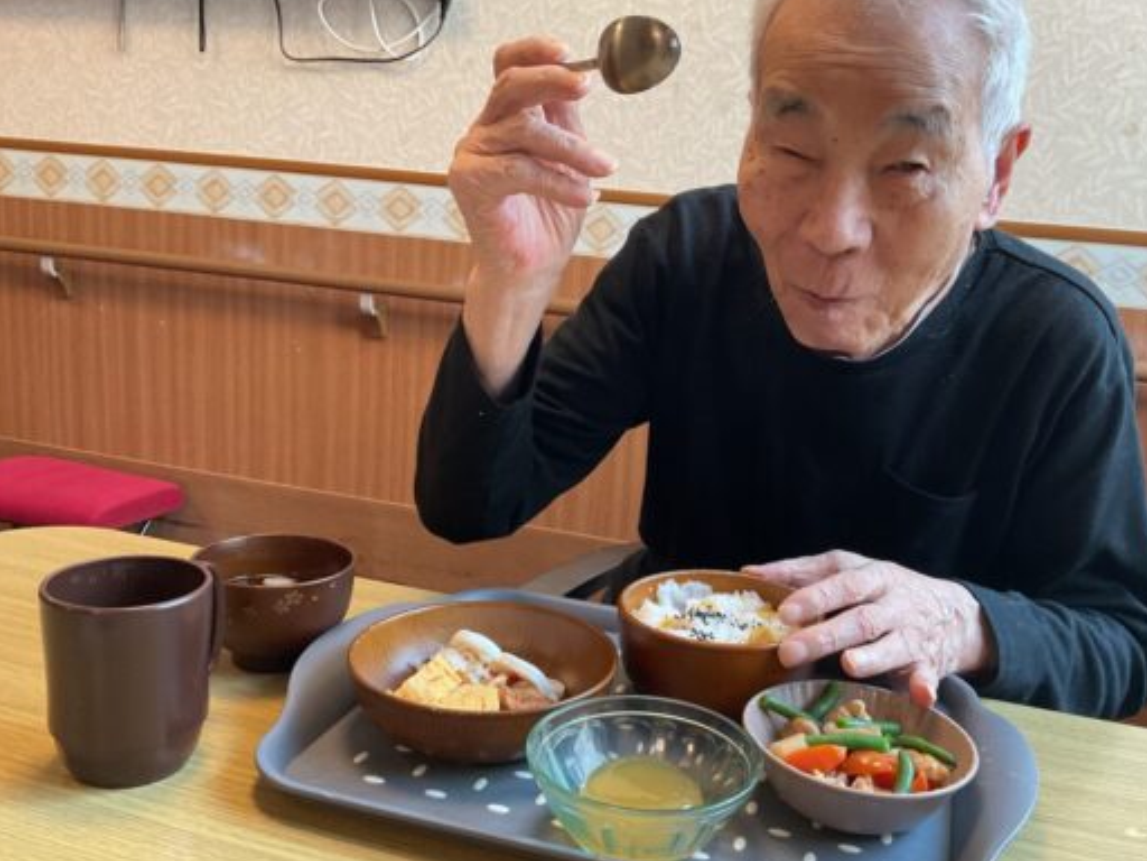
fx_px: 1127
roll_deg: -4.5
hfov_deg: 53.8
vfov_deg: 41.8
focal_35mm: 34
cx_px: 650
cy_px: 448
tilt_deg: -13.6
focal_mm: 3
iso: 64
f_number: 1.8
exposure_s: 1/60
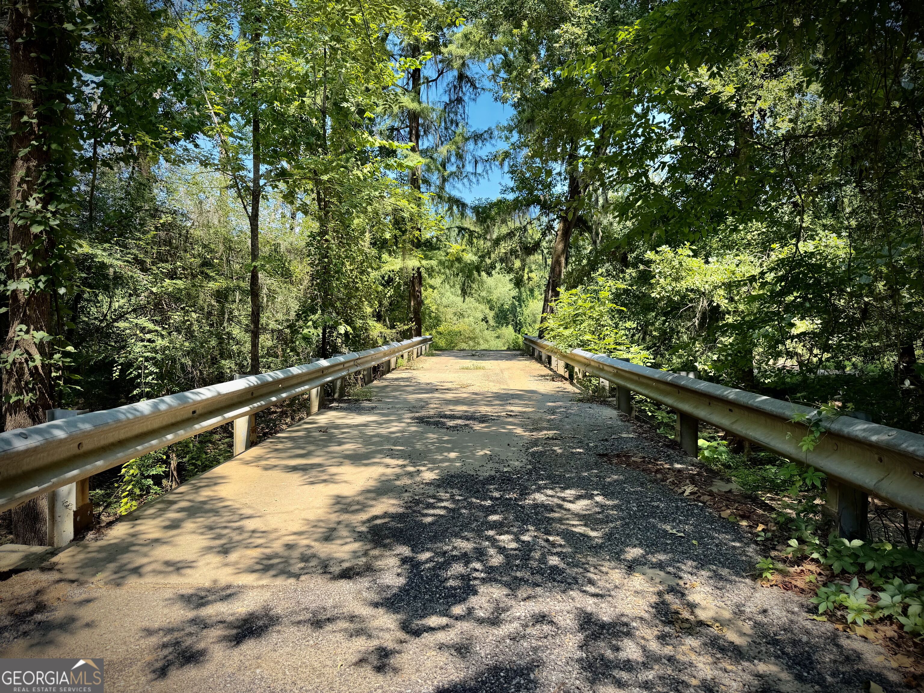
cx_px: 462
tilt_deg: -1.0
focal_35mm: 24
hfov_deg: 71.6
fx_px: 641
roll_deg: +0.3
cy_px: 346
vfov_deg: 56.8
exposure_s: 1/1122
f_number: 1.78
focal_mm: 6.76
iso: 80
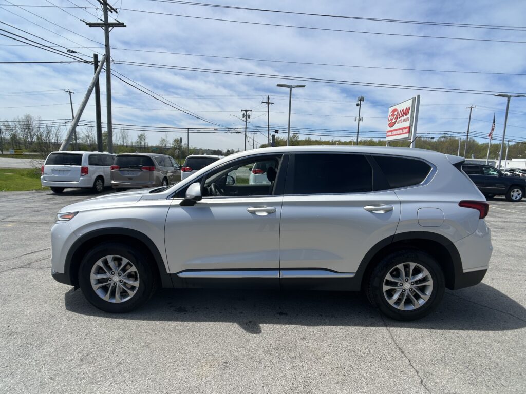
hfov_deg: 67.3
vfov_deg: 53.1
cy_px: 197
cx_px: 263
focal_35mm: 26
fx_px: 395
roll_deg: -2.0
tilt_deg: -9.1
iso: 50
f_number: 1.5
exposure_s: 1/5319
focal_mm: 5.7
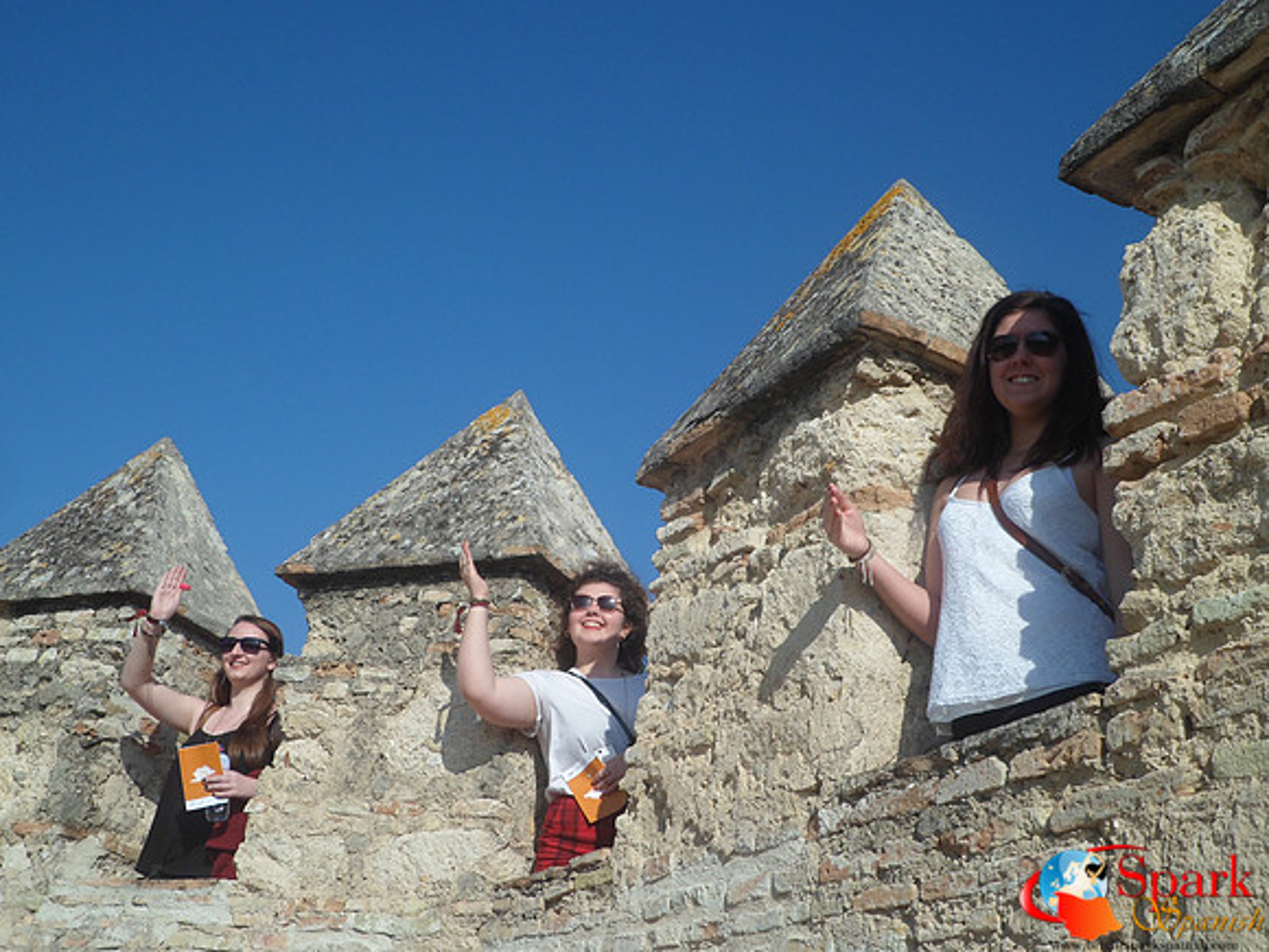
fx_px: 1540
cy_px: 476
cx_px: 634
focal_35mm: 42
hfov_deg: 44.8
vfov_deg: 34.3
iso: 80
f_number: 4.2
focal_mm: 7.8
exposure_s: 1/1000
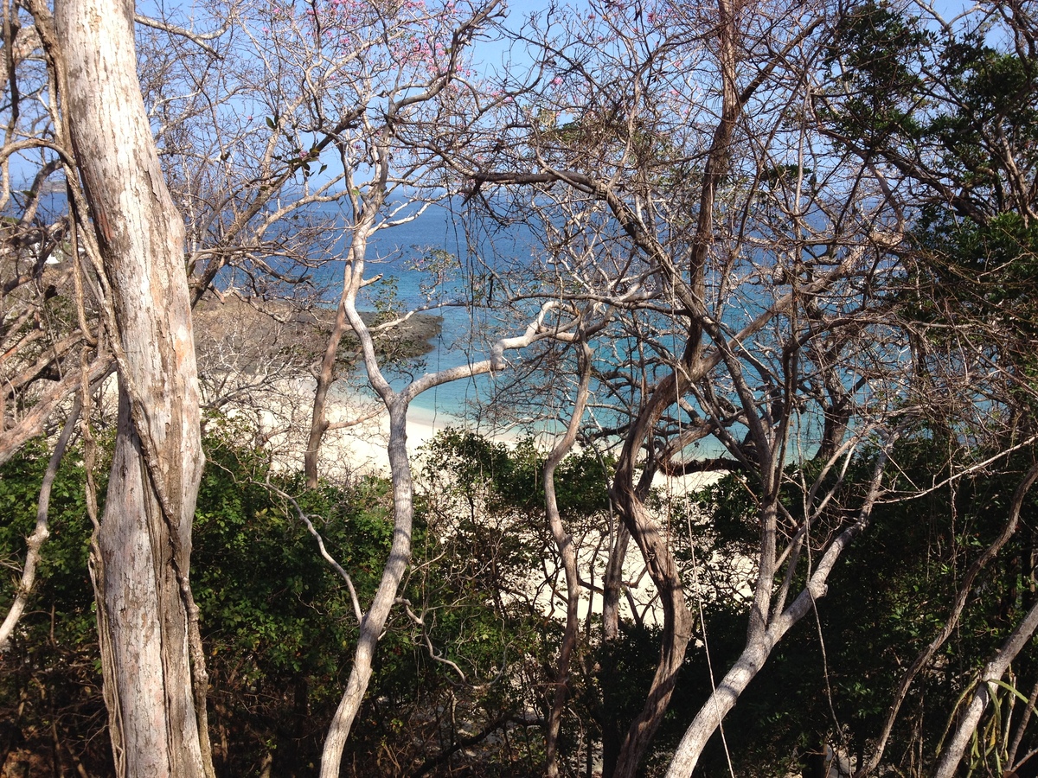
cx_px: 519
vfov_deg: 40.7
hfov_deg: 52.6
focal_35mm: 35
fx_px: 1050
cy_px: 389
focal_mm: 4.28
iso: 50
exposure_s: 1/1104
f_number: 2.4
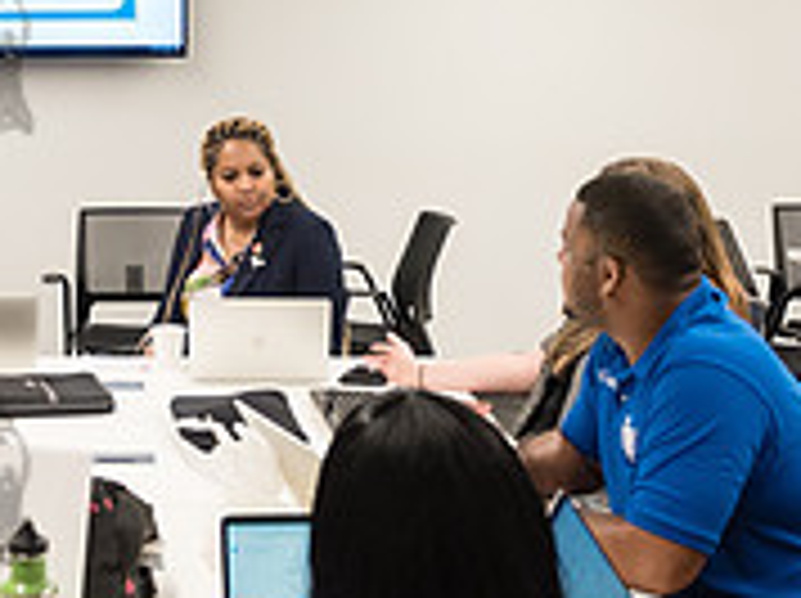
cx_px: 4
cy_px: 56
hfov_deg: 24.3
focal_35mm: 77
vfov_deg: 18.8
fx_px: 1779
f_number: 4.5
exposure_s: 1/250
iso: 2500
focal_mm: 24
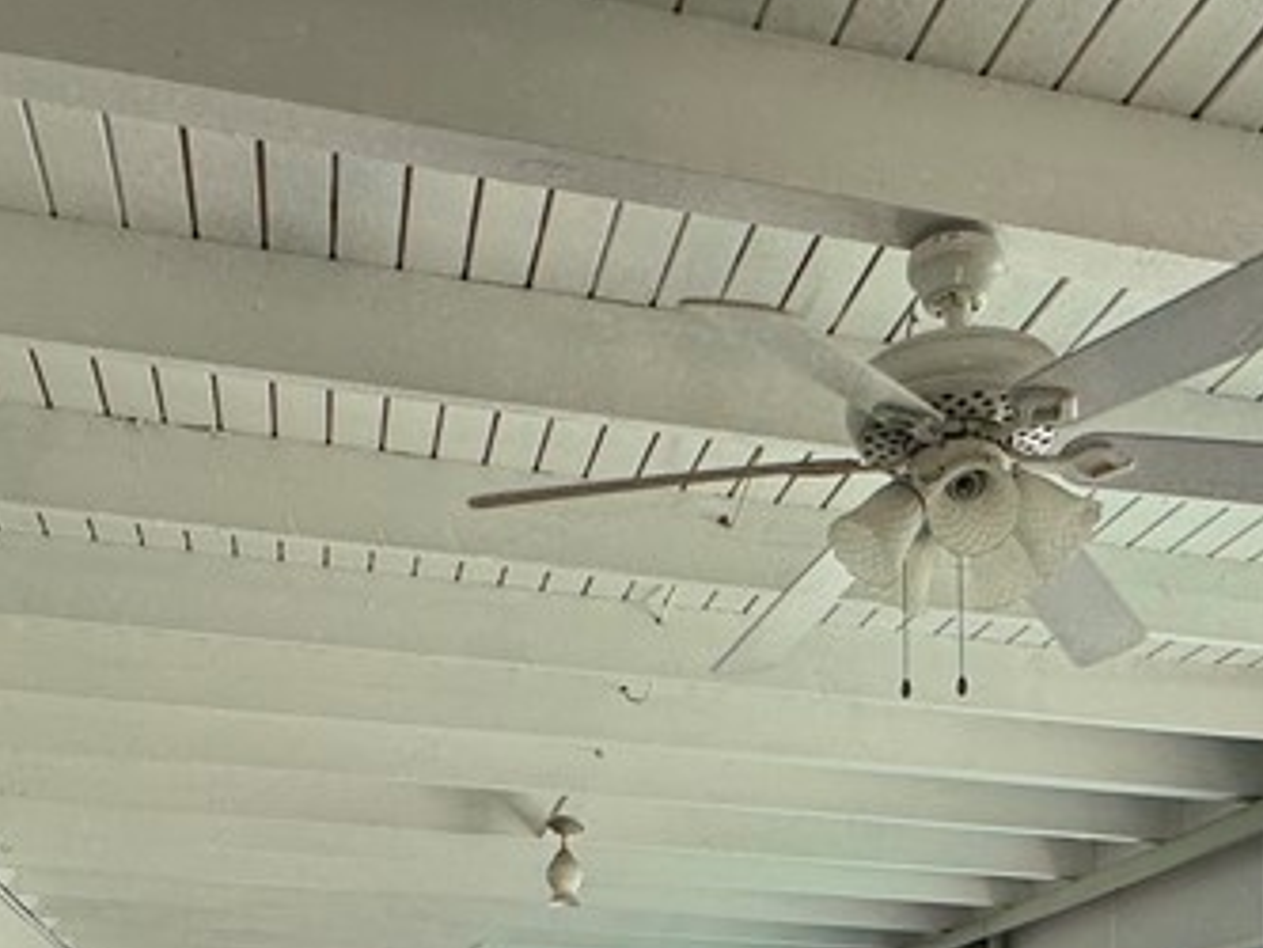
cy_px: 1191
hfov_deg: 43.8
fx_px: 1569
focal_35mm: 43
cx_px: 690
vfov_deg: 28.4
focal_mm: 2.22
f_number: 2.2
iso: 40
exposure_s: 1/121
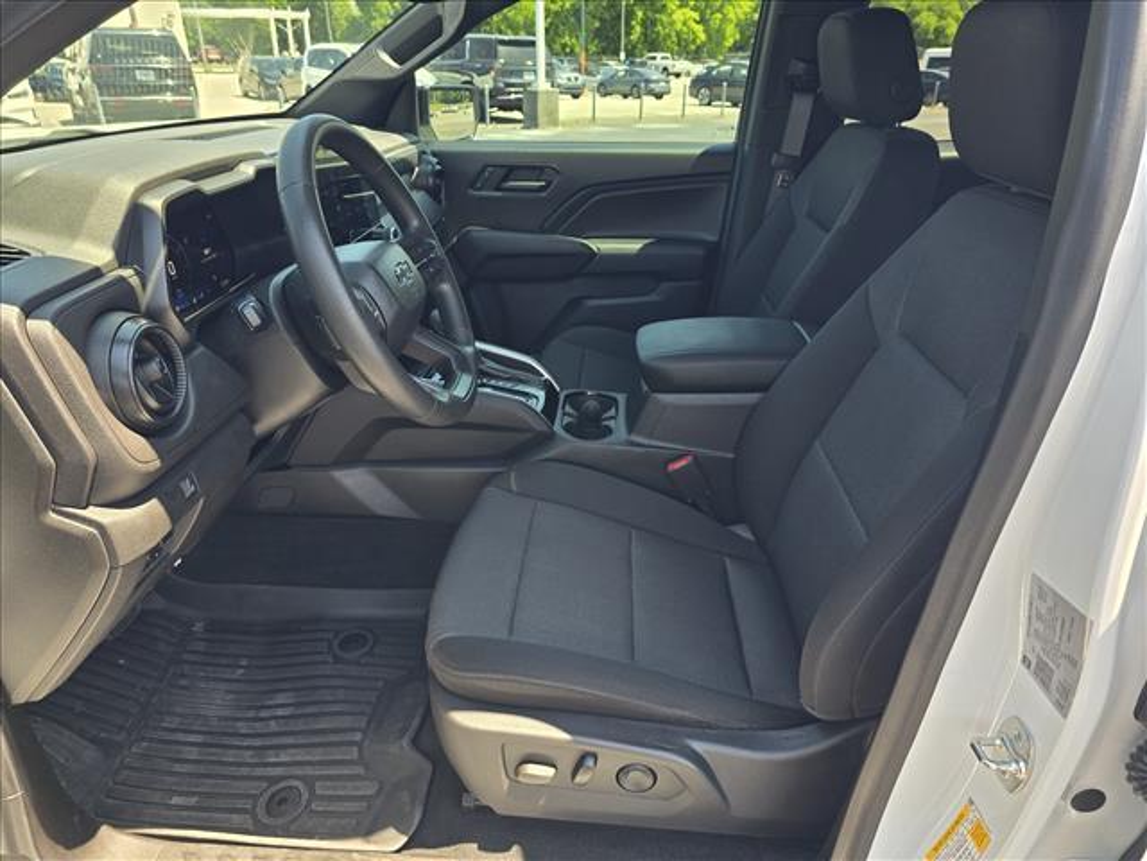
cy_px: 430
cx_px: 574
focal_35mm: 23
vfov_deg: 58.9
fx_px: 762
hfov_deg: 73.9
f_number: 1.7
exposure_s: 1/182
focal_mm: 6.3
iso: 32
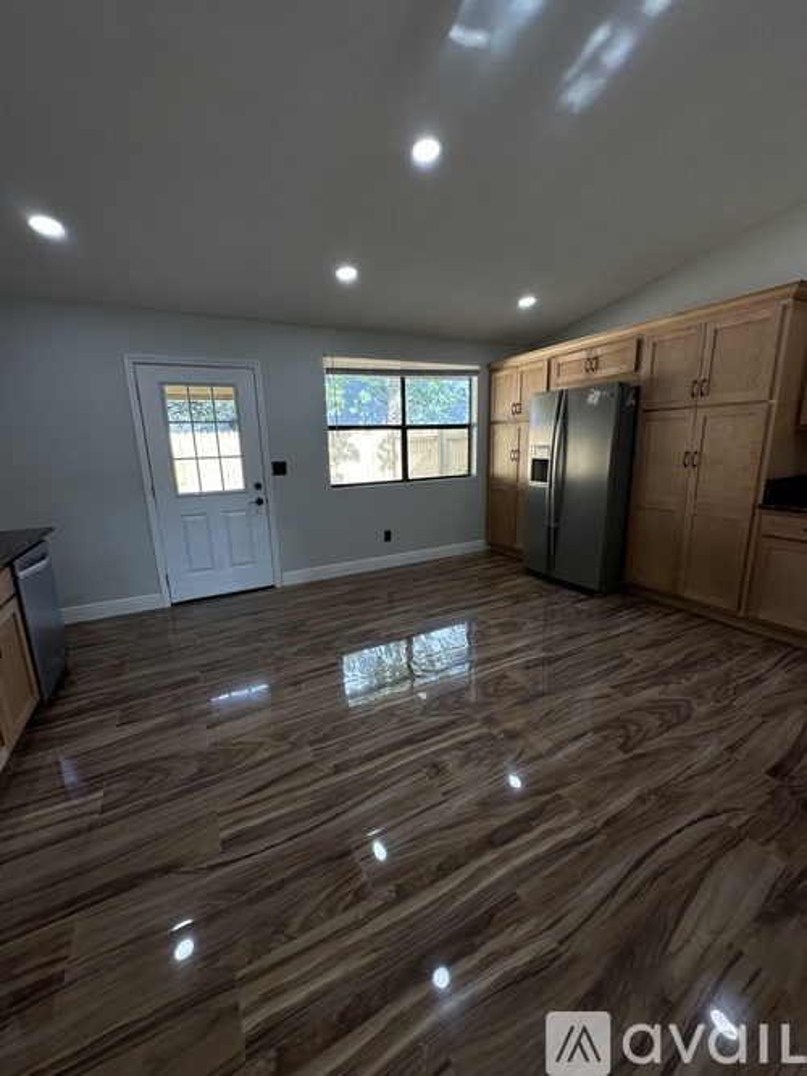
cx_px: 404
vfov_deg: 102.1
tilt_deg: -12.8
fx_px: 435
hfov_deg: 85.7
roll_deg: +0.6
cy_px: 538
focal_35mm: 14
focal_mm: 2.22
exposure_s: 1/120
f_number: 2.2
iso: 50
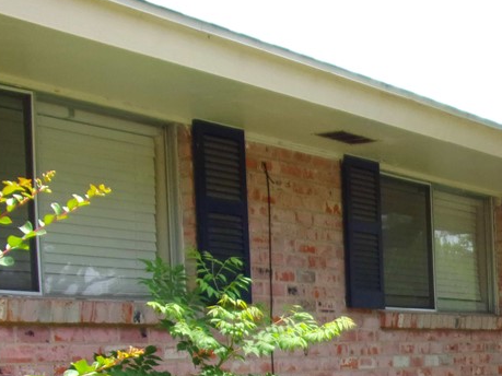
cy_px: 363
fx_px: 1261
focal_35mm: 87
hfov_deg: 21.4
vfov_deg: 16.7
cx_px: 546
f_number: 3.9
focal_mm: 7
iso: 80
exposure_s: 1/280
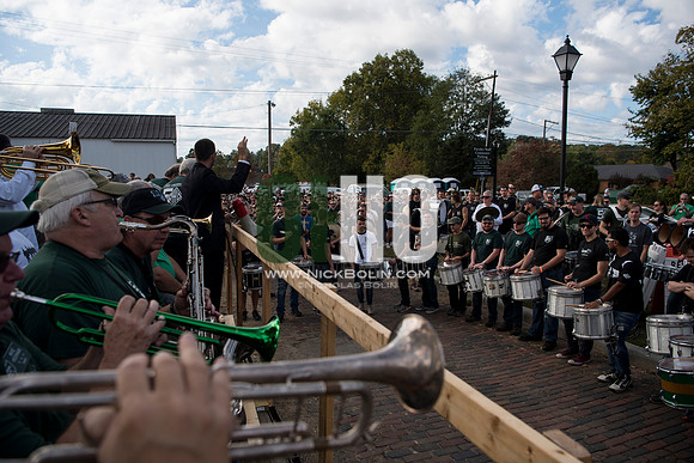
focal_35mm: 24
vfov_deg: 53.2
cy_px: 232
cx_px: 347
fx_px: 463
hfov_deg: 73.7
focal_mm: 24
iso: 250
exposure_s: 1/1250
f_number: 4.5
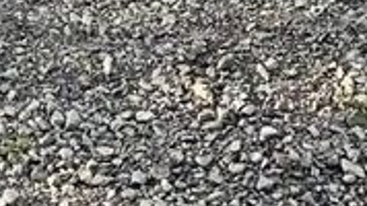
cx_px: 313
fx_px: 1955
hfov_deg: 10.7
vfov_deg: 4.3
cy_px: -1120
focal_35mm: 201
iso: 64
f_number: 1.78
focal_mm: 6.86
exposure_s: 1/209
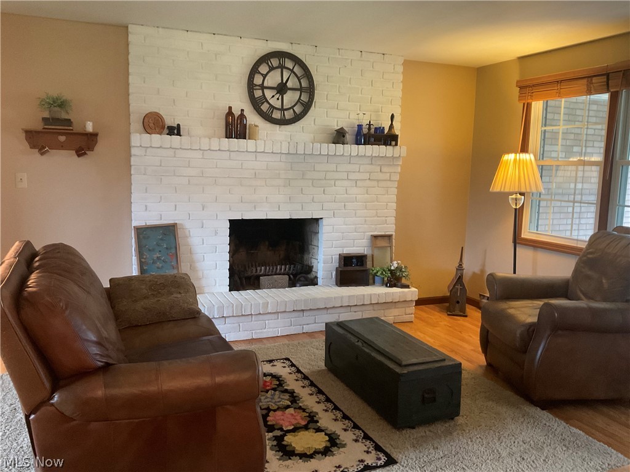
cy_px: 236
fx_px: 528
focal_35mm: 29
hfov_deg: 61.7
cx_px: 315
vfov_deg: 48.2
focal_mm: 3
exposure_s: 1/30
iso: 320
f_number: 1.8
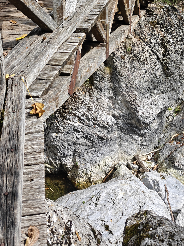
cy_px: 20
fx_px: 333
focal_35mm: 47
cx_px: 128
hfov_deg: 30.6
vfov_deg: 37.5
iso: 64
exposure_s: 1/830
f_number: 1.6
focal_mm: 6.06
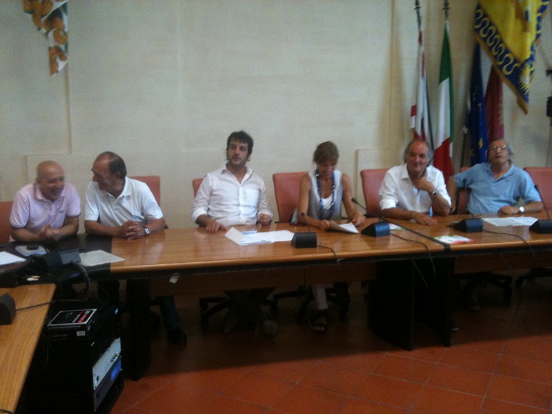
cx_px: 276
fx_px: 558
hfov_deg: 52.6
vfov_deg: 40.7
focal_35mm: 35
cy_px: 207
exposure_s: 1/15
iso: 200
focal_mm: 3.85
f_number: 2.8
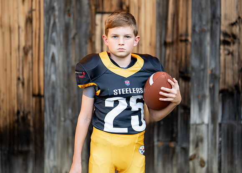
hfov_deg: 30.6
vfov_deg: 22.1
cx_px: 116
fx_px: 442
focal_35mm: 64
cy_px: 82
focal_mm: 50
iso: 100
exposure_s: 1/1600
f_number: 1.2
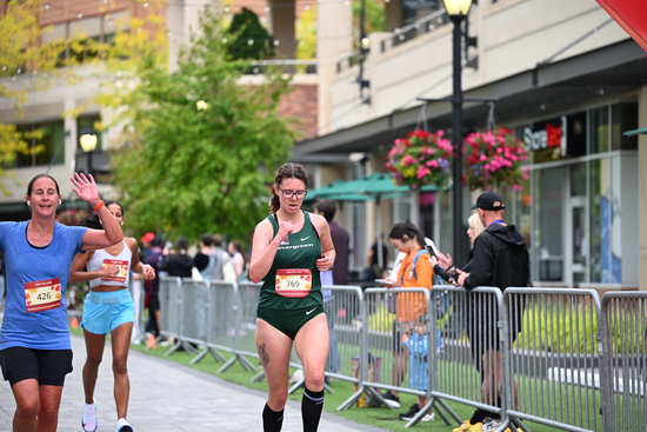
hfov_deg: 17.8
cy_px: 216
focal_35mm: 115
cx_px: 324
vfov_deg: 11.9
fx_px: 2067
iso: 640
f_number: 2.8
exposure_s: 1/1600
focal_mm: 115
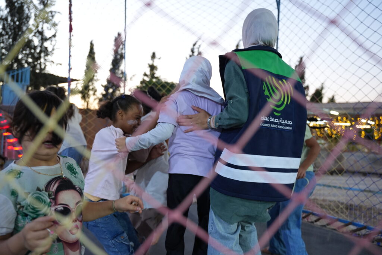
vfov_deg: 41.5
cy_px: 128
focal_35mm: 32
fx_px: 336
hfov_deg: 59.2
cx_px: 191
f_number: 2.8
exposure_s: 1/250
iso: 2000
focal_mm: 31.7
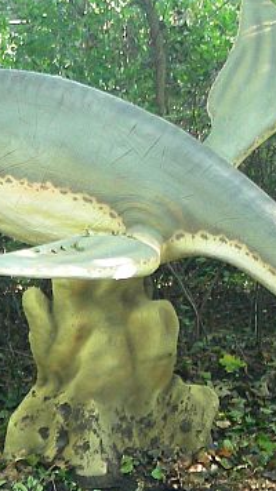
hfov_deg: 4.4
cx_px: 97
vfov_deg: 7.9
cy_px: 270
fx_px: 3555
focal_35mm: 273
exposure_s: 1/15.2
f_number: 3.5
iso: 200
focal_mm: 16.5
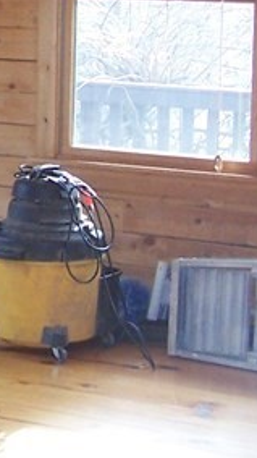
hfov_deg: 7.9
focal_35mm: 150
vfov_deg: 14.1
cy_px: 10
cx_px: -175
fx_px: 1819
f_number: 2.8
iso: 140
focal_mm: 6.3
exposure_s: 1/60
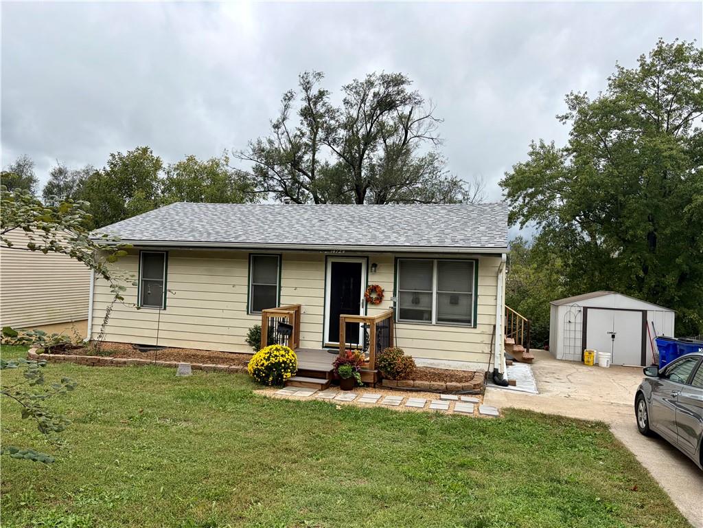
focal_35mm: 26
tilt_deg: +0.7
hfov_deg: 67.3
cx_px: 352
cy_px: 264
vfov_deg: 53.1
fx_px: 528
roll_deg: -1.4
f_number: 1.6
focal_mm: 5.96
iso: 50
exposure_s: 1/1587
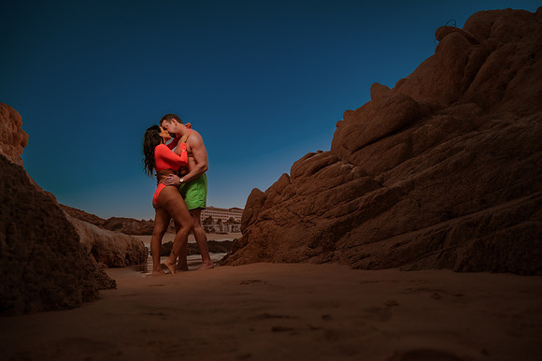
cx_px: 271
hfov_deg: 73.8
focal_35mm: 24
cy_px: 180
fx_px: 361
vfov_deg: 53.1
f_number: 4
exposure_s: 1/125
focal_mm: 24
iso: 50
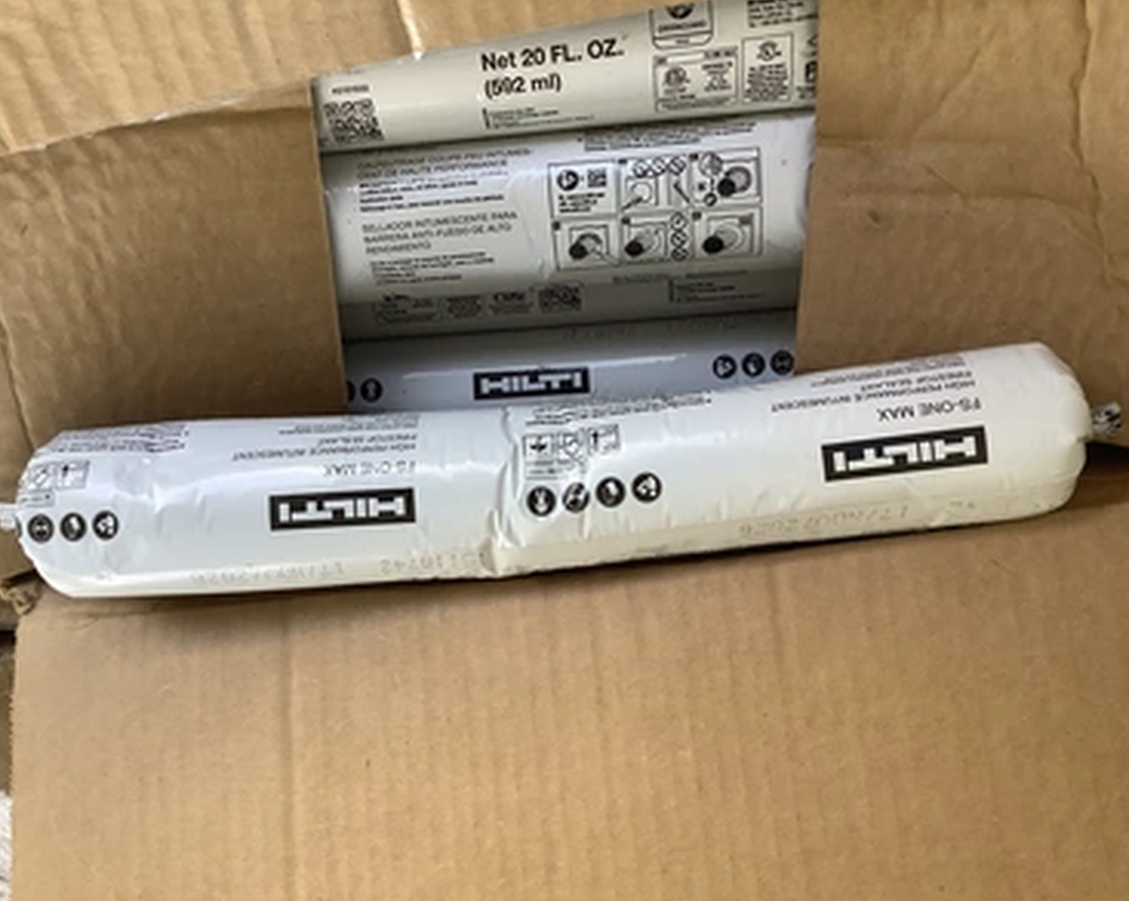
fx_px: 1102
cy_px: 452
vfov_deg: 44.5
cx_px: 551
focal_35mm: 33
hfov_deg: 54.3
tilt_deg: -68.5
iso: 64
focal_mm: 3.3
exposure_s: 1/120
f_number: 2.4
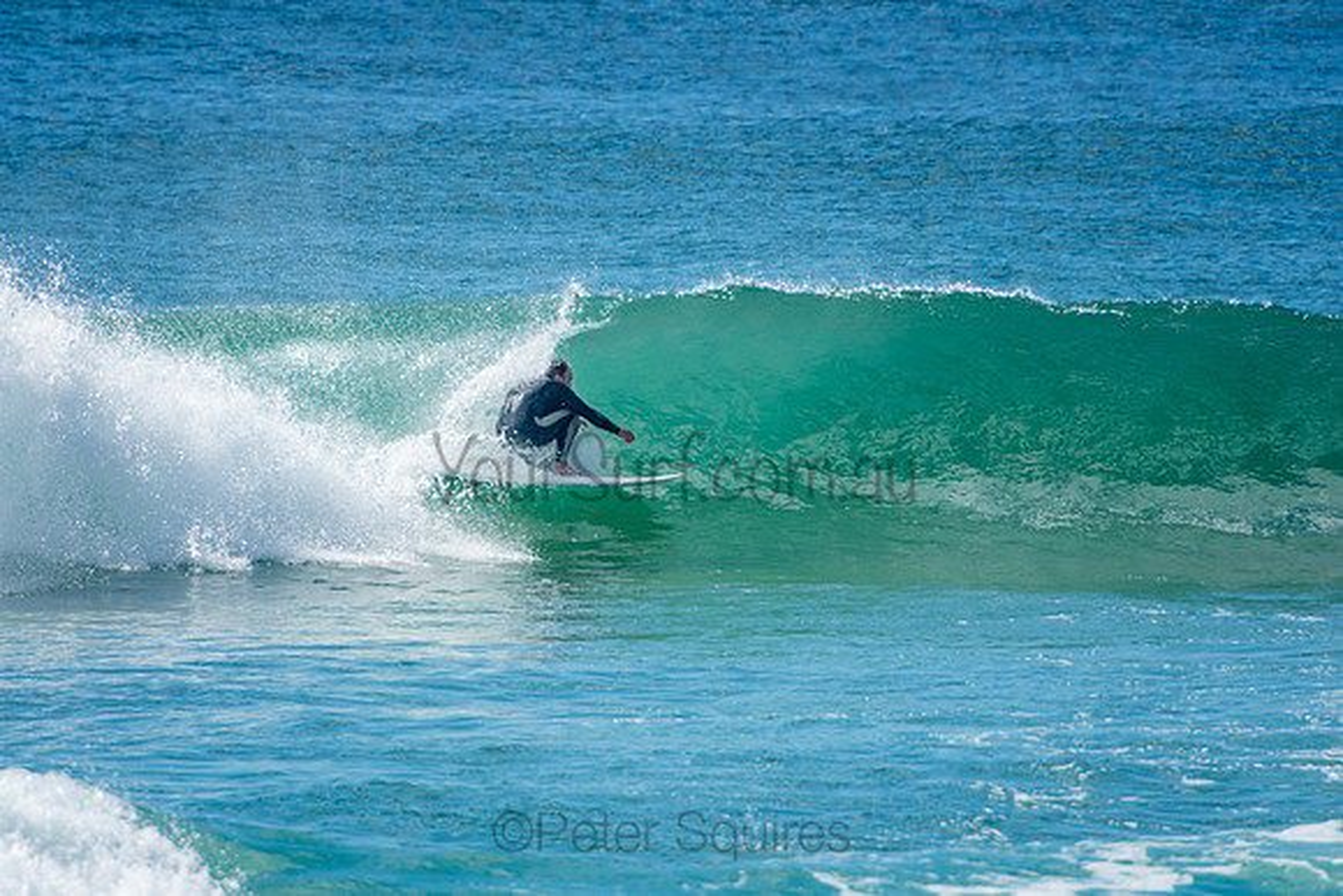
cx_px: 672
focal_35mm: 600
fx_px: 22388
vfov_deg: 2.3
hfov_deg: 3.4
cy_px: 448
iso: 220
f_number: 5.6
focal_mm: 400
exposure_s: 1/1250
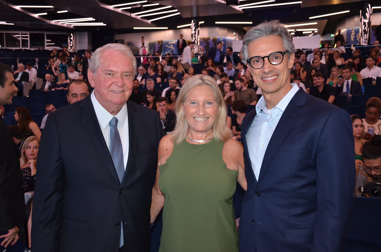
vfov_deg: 38.2
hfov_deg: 55.2
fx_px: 364
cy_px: 126
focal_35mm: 34
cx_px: 190
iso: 800
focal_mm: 23
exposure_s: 1/60
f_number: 3.8
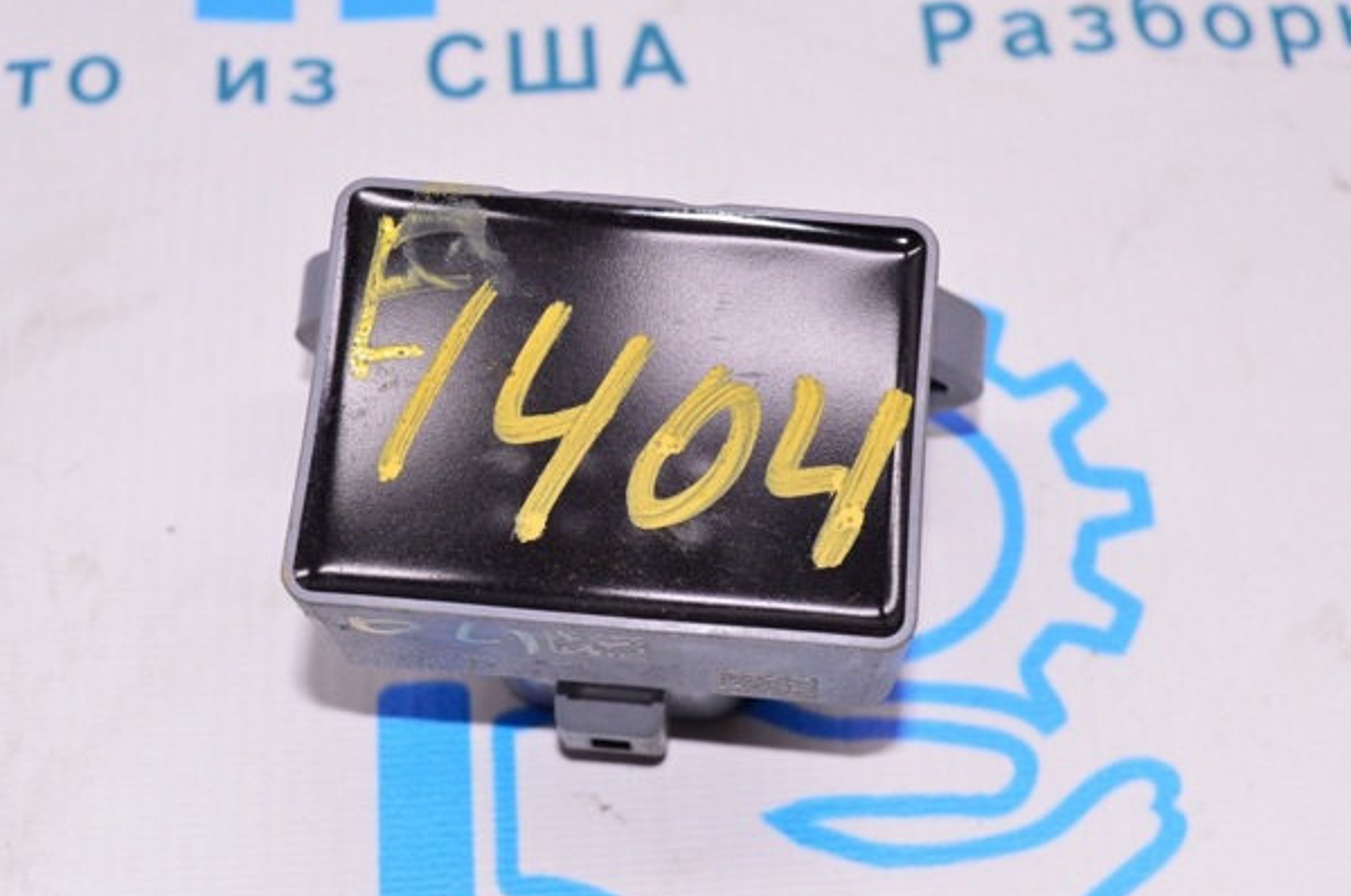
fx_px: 2398
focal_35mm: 64
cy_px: 433
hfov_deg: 31.5
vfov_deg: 21.2
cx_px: 698
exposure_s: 1/125
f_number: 8
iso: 1600
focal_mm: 40
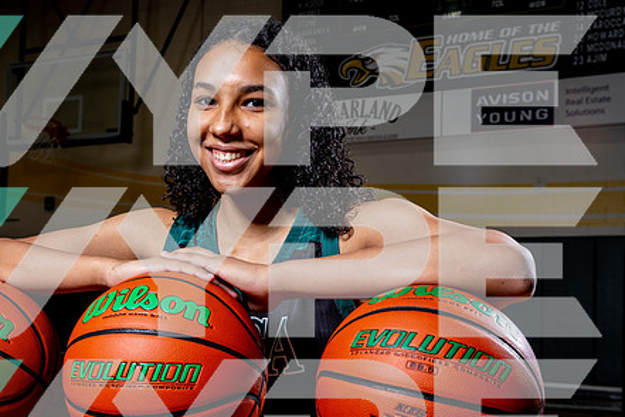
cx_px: 241
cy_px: 263
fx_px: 799
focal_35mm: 46
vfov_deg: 29.1
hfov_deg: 42.5
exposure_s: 1/125
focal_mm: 35
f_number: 8
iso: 100
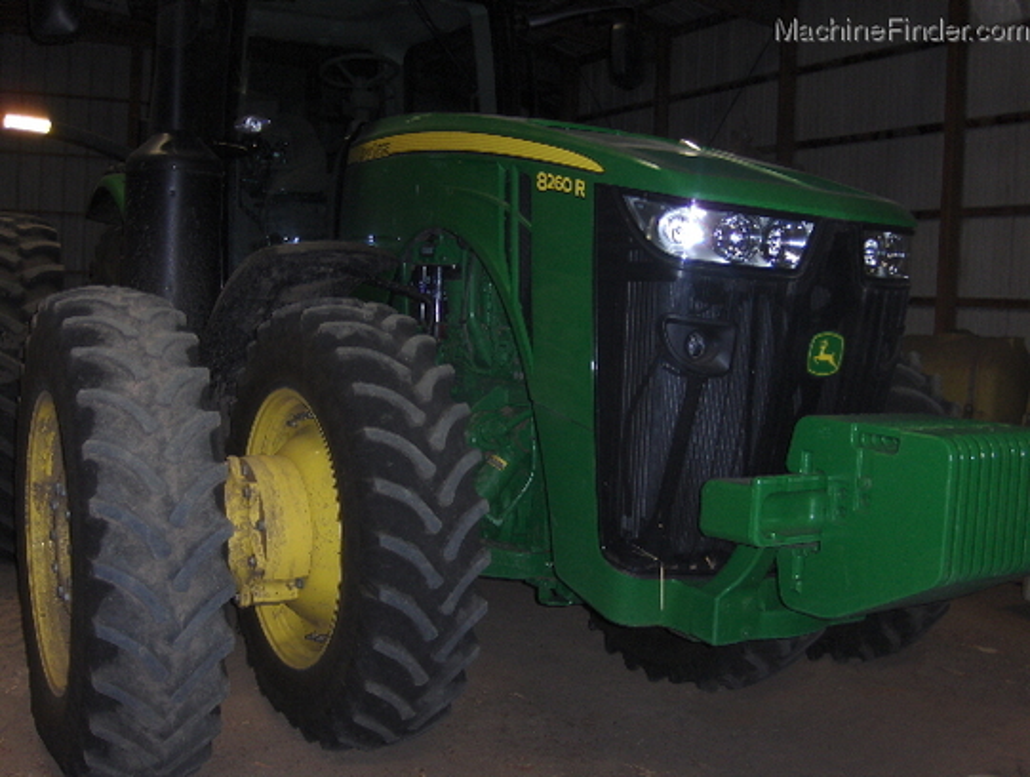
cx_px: 515
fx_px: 1044
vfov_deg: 40.8
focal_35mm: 35
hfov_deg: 52.5
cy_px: 388
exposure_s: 1/60
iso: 100
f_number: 2.8
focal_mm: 7.5
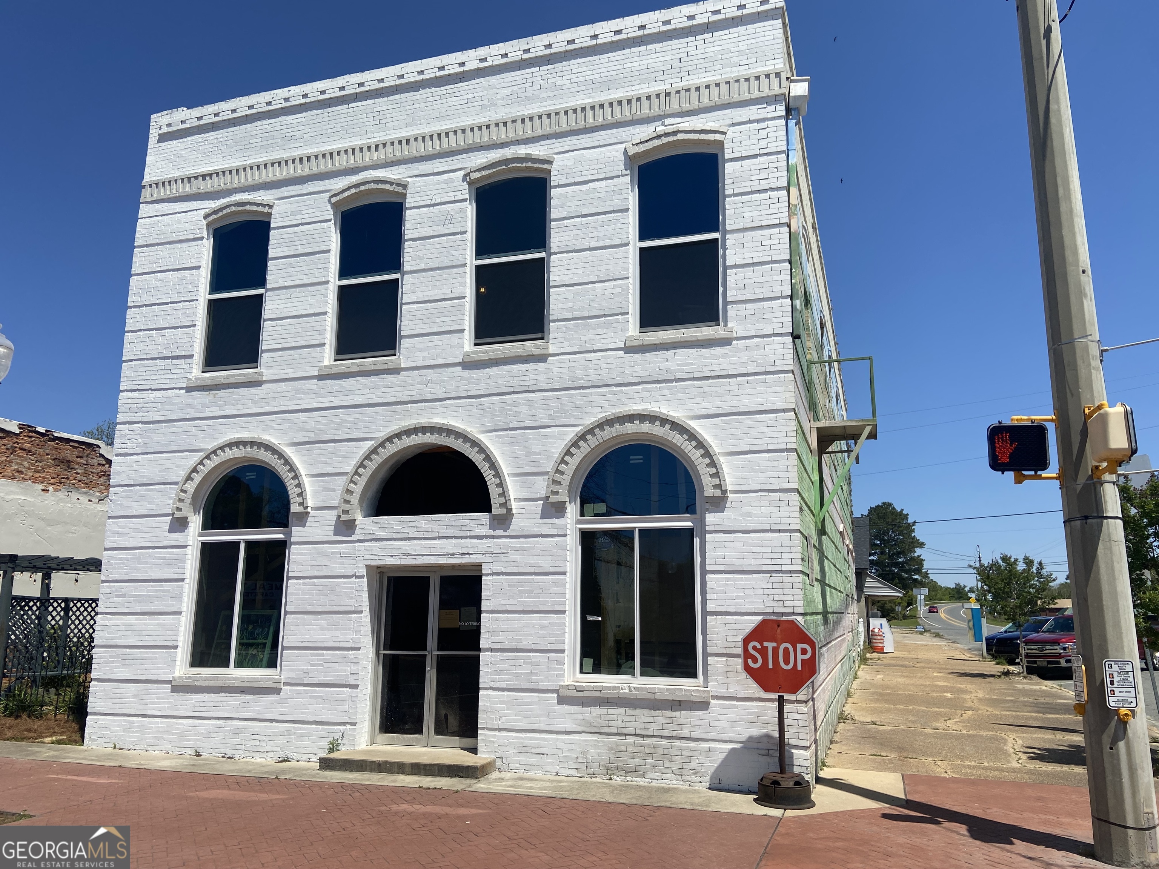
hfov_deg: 67.3
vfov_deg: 53.1
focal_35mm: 26
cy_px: 434
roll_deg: -1.0
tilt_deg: +9.9
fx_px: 871
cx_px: 580
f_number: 1.8
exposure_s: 1/5495
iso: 32
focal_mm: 4.25
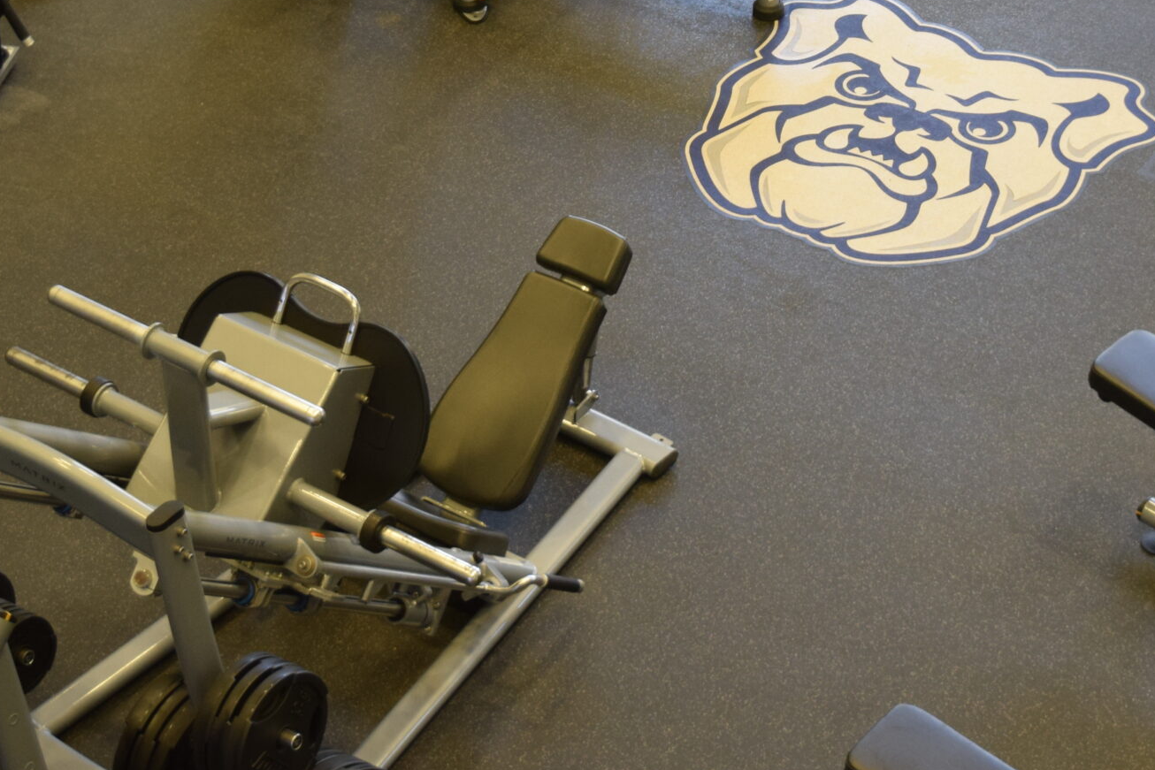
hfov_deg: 20.4
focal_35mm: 100
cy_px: 62
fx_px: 3208
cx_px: 743
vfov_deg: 13.6
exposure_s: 1/60
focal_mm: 34
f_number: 4.5
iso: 720
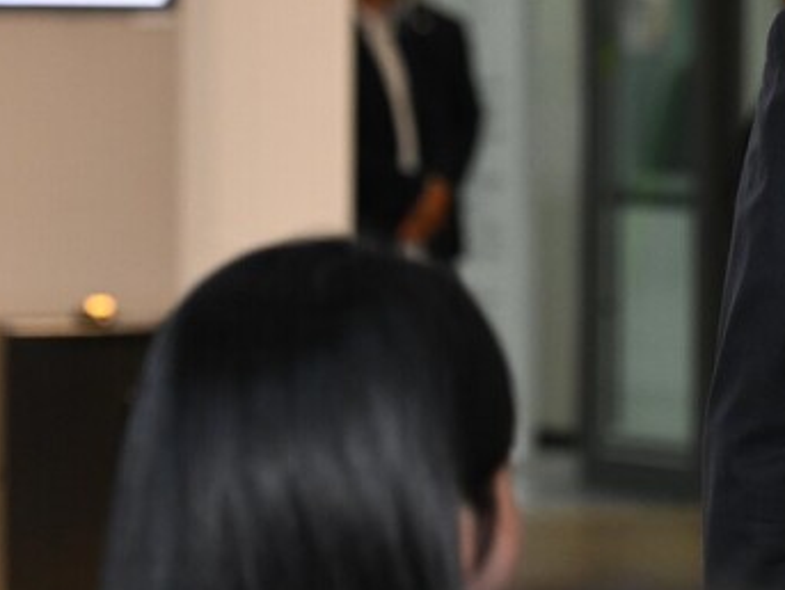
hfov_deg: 7.6
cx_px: 954
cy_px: 244
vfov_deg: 5.8
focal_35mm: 258
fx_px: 5857
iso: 1800
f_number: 4
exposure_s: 1/400
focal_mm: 97
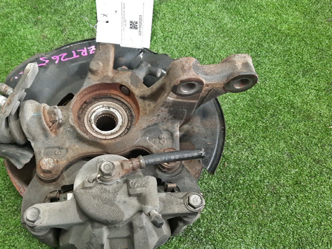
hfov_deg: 51.8
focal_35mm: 35
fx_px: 336
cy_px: 135
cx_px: 116
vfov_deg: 40.6
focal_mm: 4.6
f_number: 2
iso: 282
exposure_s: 1/33
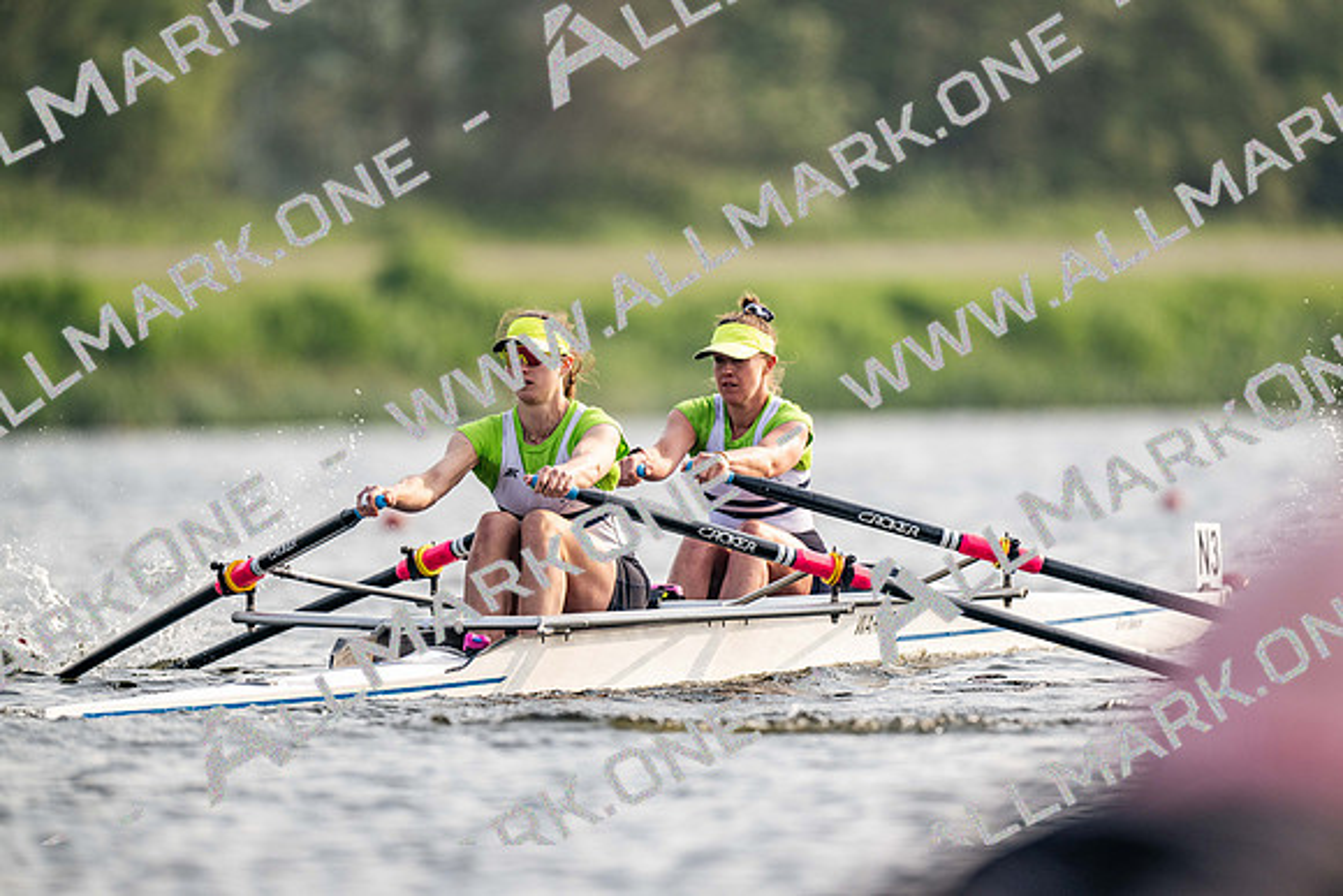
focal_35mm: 600
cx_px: 672
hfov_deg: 3.4
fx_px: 22388
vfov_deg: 2.3
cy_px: 448
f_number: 4
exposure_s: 1/2500
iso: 360
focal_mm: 600
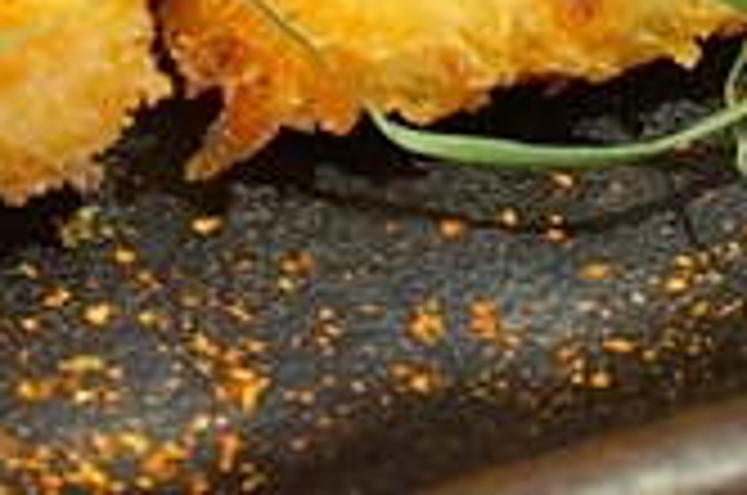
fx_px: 3500
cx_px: 99
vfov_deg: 7.7
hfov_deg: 12.1
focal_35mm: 169
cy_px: -502
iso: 1250
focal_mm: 35
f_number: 5.6
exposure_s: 1/30
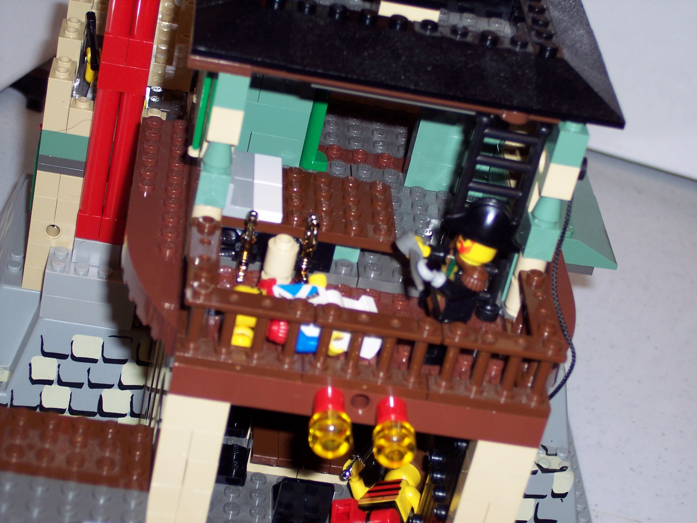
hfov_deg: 21.5
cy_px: 262
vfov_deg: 16.2
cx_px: 348
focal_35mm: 91
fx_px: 1832
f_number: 4.1
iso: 100
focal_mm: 18.7
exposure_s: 1/90
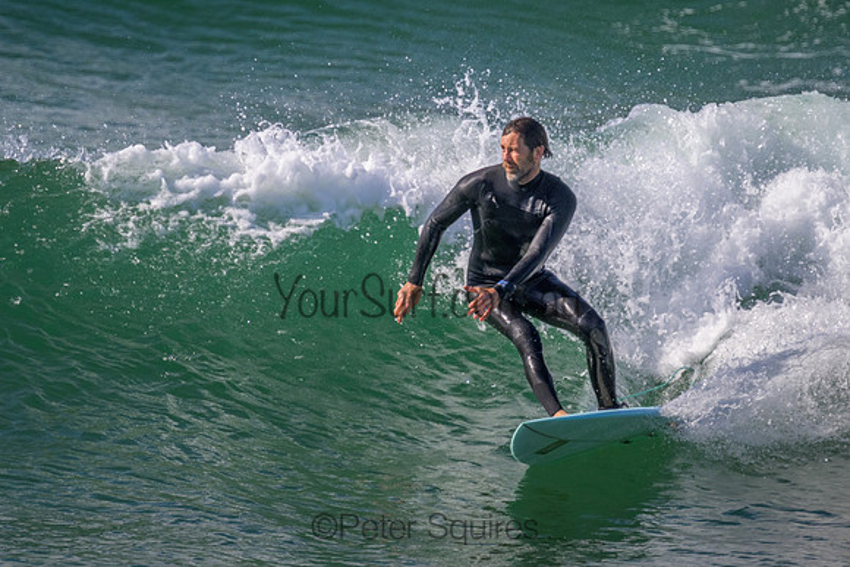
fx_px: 24351
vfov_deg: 1.3
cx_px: 399
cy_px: 202
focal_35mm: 1031
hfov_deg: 2.0
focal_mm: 800
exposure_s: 1/2000
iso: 1400
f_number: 11
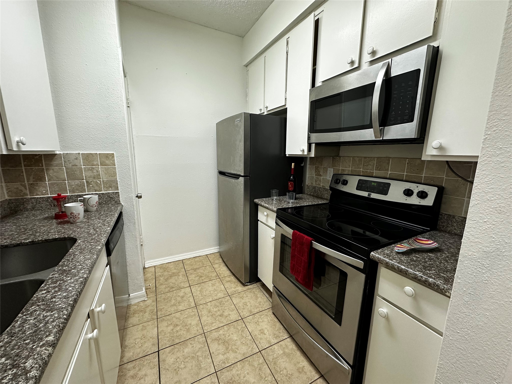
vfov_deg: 85.7
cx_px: 256
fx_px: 207
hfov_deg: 102.1
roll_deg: -0.6
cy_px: 192
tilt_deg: -11.0
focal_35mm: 14
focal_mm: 2.22
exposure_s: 1/120
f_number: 2.2
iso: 200
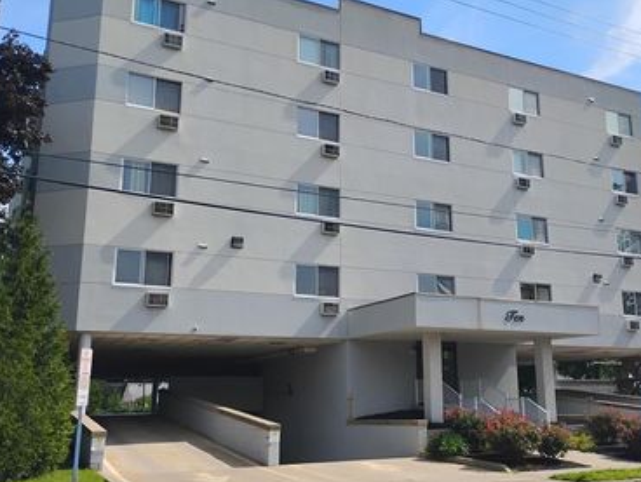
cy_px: 240
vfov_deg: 37.8
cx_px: 392
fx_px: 705
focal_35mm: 38
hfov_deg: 48.6
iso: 100
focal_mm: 4.26
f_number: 1.8
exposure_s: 1/952
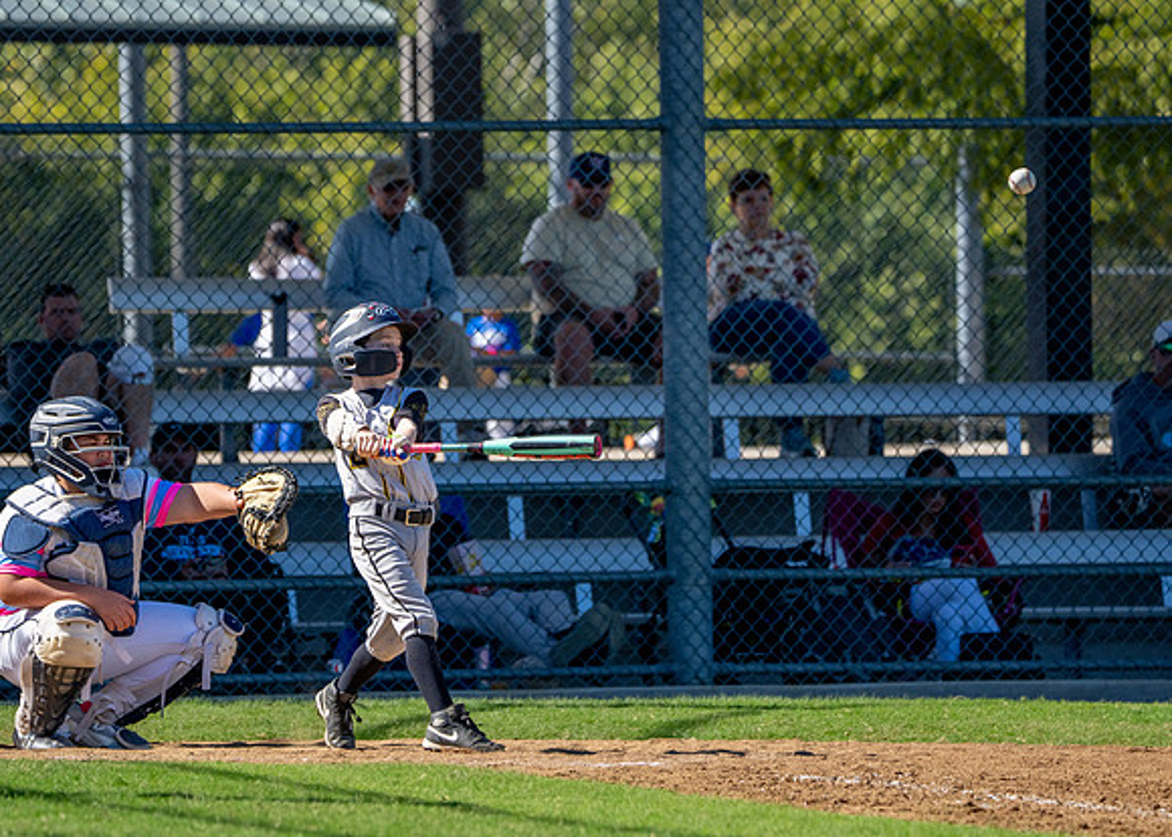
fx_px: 10913
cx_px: 419
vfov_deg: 4.4
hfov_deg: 6.1
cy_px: 465
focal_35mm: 328
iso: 800
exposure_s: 1/4000
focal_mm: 229
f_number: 5.6
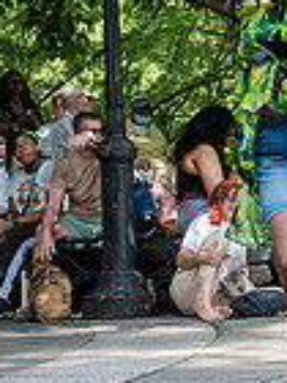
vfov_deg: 14.2
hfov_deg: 9.9
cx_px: 585
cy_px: 134
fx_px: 1537
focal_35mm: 139
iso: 640
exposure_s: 1/800
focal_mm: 35
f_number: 4
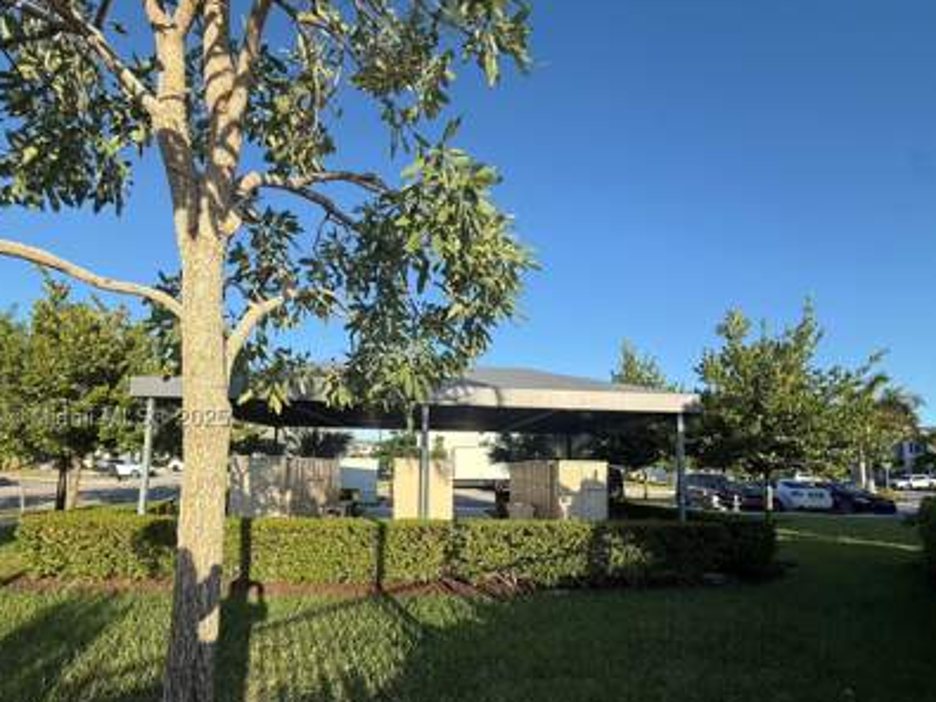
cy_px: 422
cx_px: 438
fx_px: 460
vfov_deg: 73.9
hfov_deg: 90.9
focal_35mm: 17
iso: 50
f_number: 2.2
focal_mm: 2.22
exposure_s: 1/1431
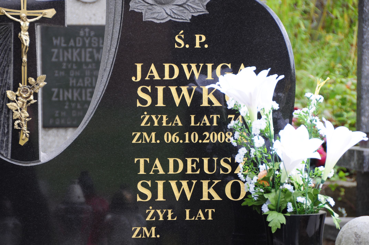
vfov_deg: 8.2
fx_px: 1720
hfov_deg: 12.2
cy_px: 122
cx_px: 184
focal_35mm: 168
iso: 400
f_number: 7.1
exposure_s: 1/100
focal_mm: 112
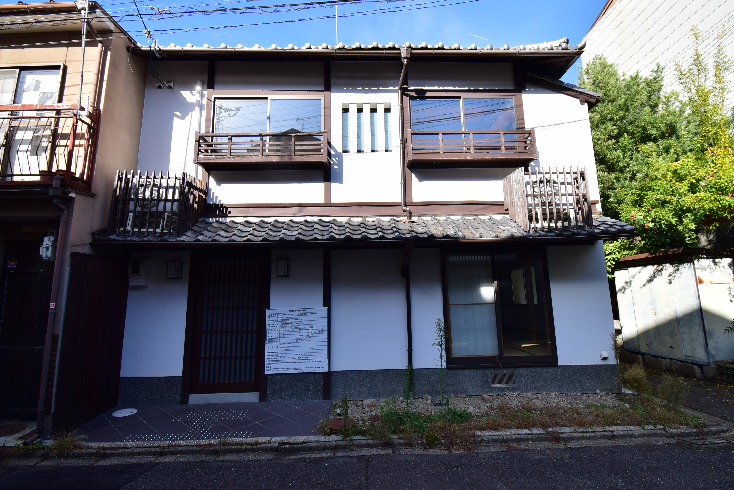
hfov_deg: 90.0
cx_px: 370
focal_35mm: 18
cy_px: 223
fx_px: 367
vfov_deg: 67.3
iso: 100
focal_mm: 10
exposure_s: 1/250
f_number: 5.6
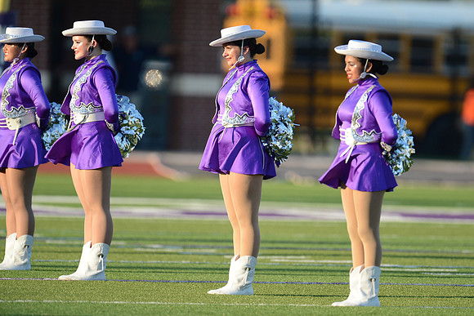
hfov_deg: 3.7
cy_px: 158
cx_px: 237
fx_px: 7243
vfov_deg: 2.5
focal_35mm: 550
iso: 800
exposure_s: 1/2500
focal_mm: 550
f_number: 4
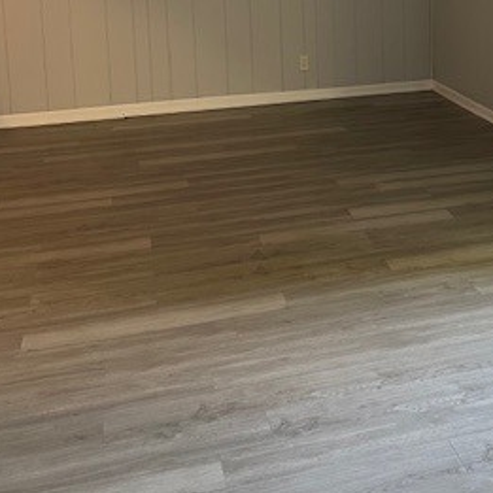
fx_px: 838
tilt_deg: -6.6
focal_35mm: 52
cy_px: 28
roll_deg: -0.3
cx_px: 400
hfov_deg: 31.8
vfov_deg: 30.9
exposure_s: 1/60
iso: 250
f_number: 1.78
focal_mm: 6.86
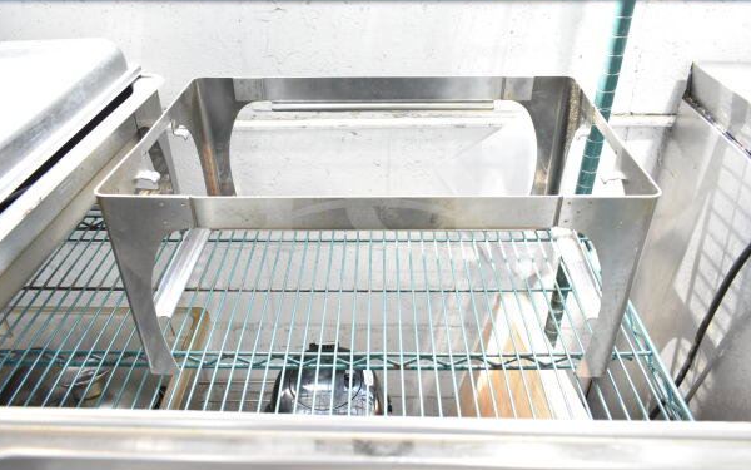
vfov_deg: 44.5
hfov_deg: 66.5
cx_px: 373
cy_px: 224
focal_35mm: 28
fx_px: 573
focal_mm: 18
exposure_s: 1/80
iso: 1600
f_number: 4.5
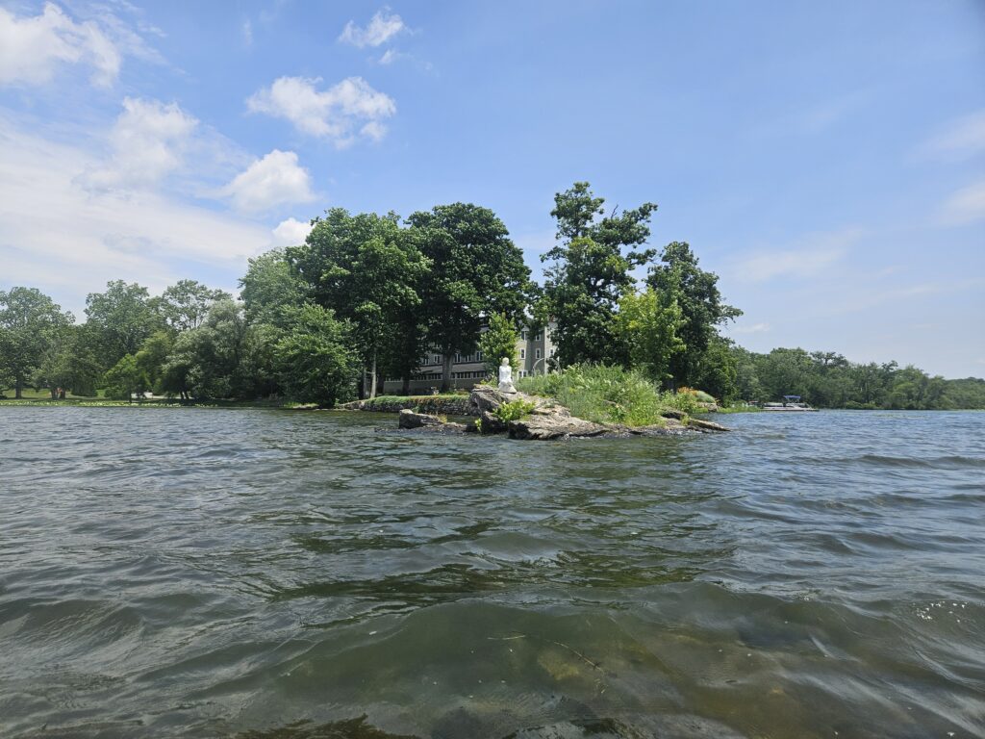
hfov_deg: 73.9
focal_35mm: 23
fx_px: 654
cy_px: 370
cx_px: 492
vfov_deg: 58.9
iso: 25
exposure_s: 1/2157
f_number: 1.8
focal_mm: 5.4
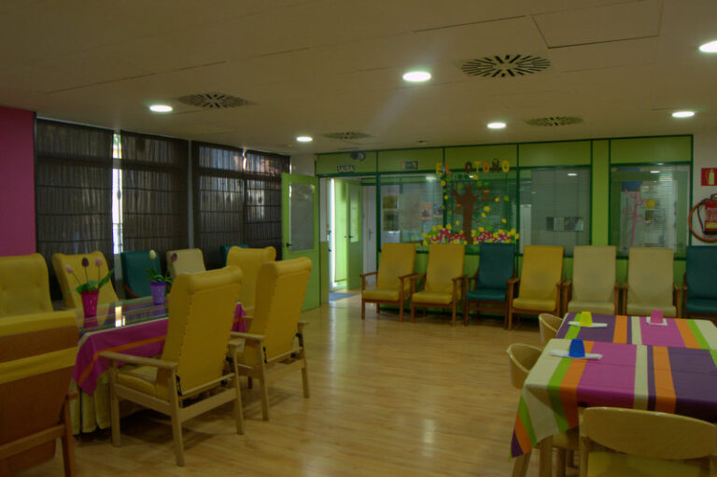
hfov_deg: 67.4
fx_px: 537
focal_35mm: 27
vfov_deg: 47.9
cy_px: 238
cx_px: 358
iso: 1250
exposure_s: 1/13
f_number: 13
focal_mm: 18
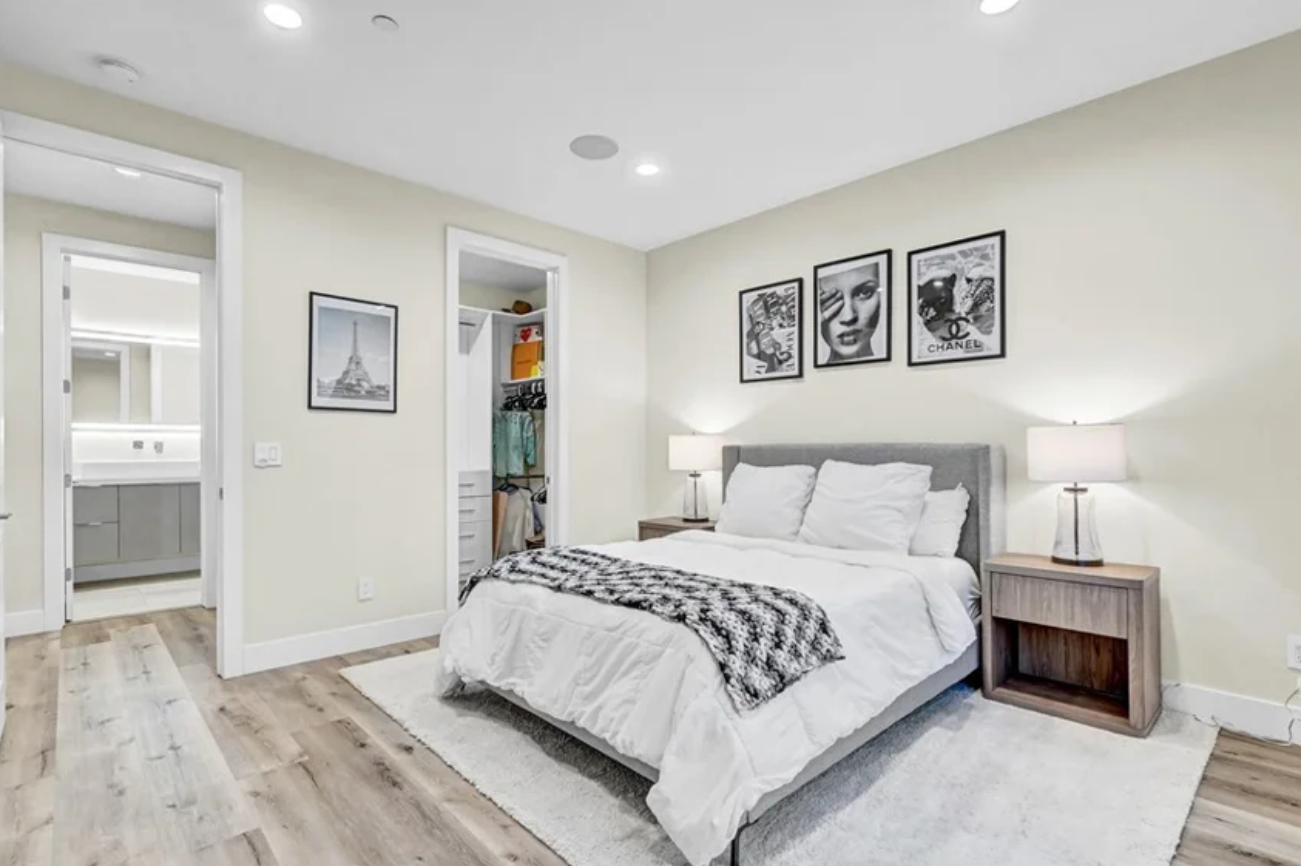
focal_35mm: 17
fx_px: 614
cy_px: 445
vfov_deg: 70.4
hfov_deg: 93.3
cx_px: 628
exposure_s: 1/15
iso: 800
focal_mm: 14
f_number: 8
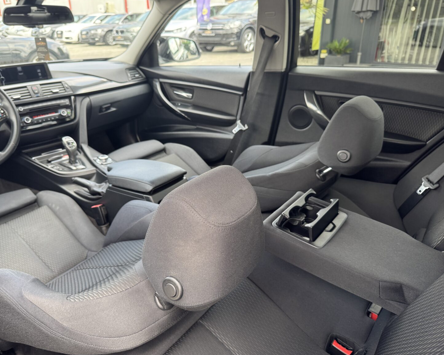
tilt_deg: -26.1
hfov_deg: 66.0
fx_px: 342
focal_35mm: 26
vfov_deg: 54.9
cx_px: 207
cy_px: 181
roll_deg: +0.6
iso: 125
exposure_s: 1/121
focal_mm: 6.76
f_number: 1.78
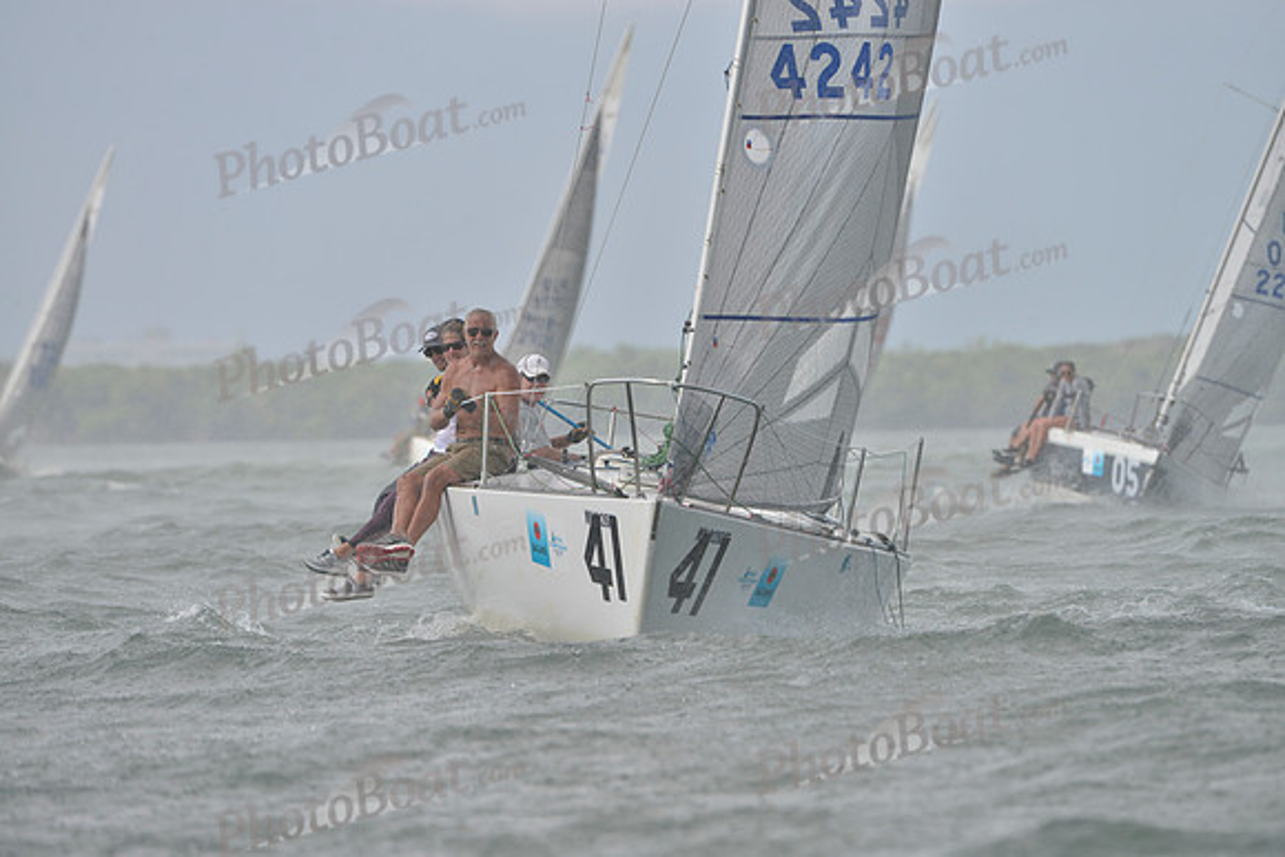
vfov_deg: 3.4
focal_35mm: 400
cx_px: 642
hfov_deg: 5.2
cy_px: 428
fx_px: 14280
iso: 400
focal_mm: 400
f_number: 7.1
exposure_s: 1/1250
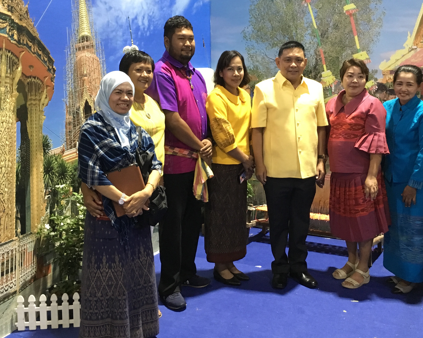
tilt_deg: -6.3
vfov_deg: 35.5
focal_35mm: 42
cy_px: 130
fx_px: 526
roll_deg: +0.2
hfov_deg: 43.8
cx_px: 230
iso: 200
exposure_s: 1/17
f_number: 2.2
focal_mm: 4.15
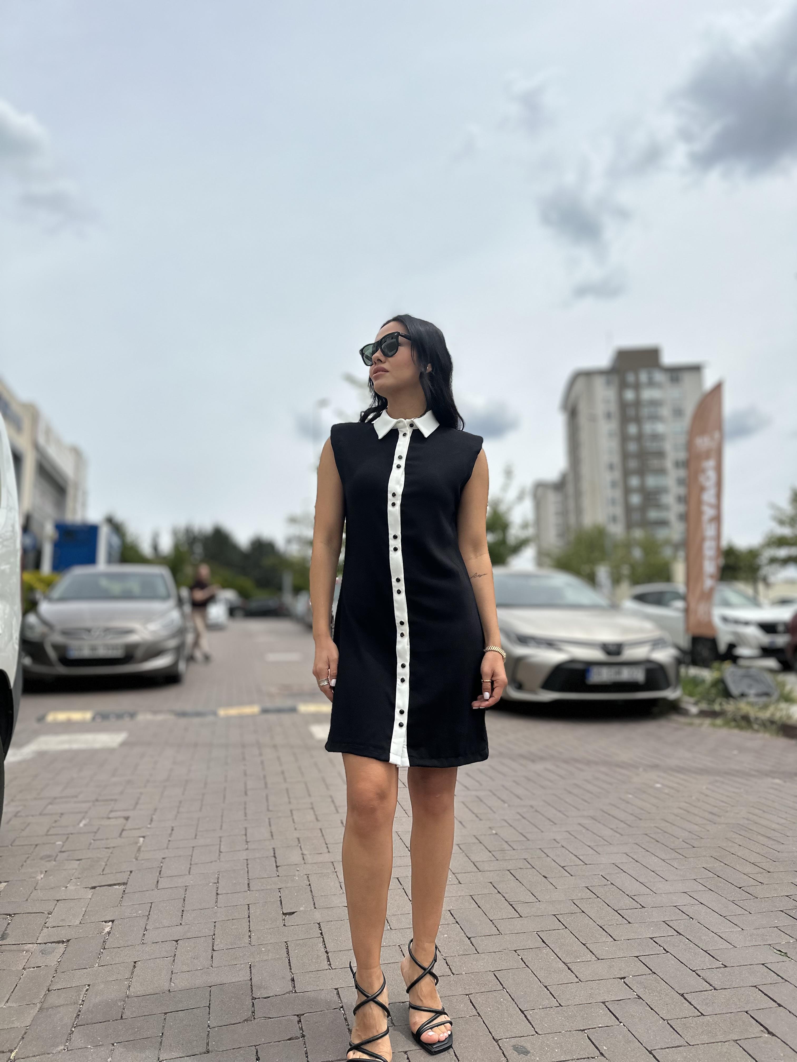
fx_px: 737
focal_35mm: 24
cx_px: 398
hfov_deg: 56.8
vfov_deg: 71.6
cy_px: 531
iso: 80
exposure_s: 1/8929
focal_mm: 6.86
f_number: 1.78
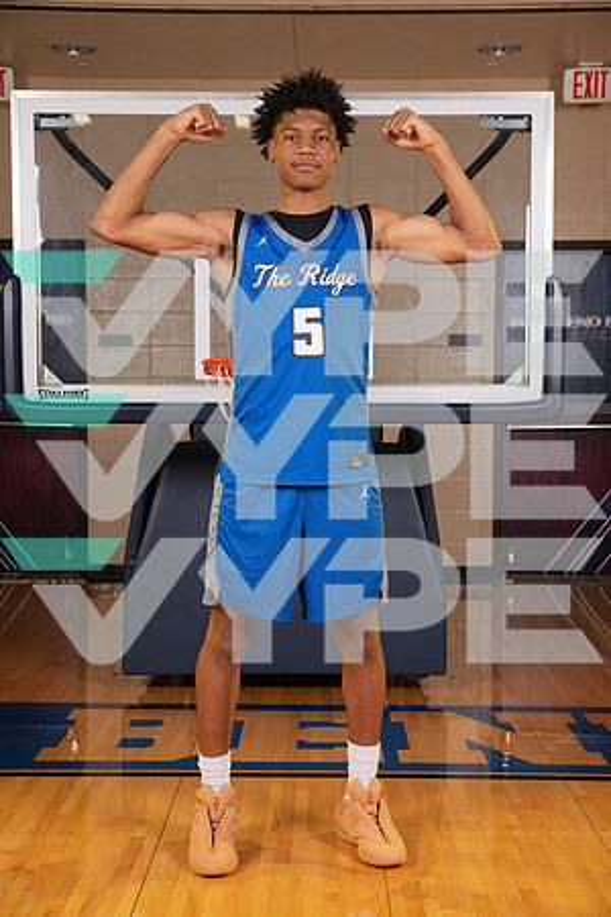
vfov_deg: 36.2
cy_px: 458
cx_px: 306
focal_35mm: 55
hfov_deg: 24.6
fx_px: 1400
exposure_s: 1/320
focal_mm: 55
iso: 320
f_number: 7.1
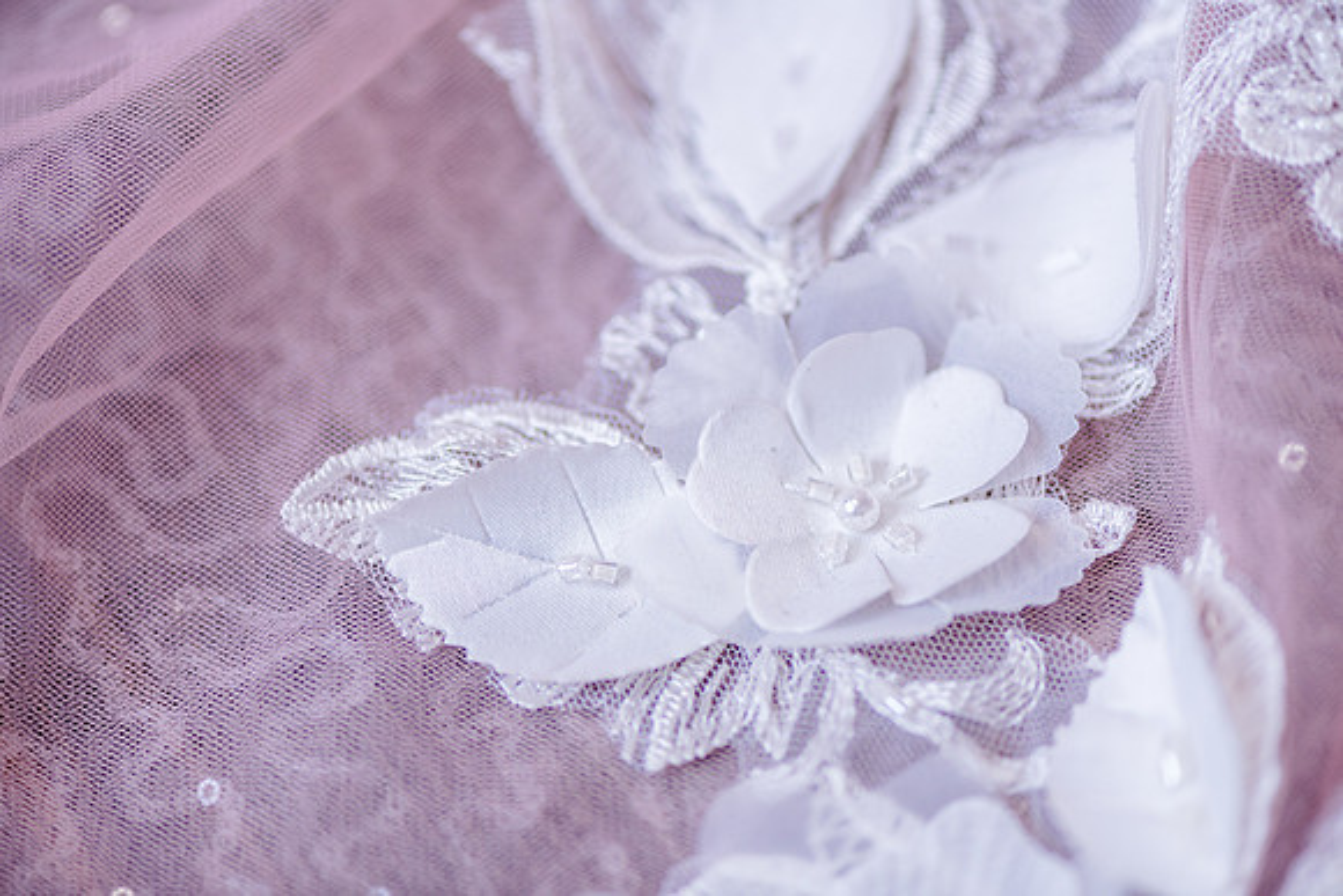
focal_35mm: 105
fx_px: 3918
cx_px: 672
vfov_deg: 13.0
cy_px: 448
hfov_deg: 19.5
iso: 200
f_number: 3.2
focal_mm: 105
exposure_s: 1/160
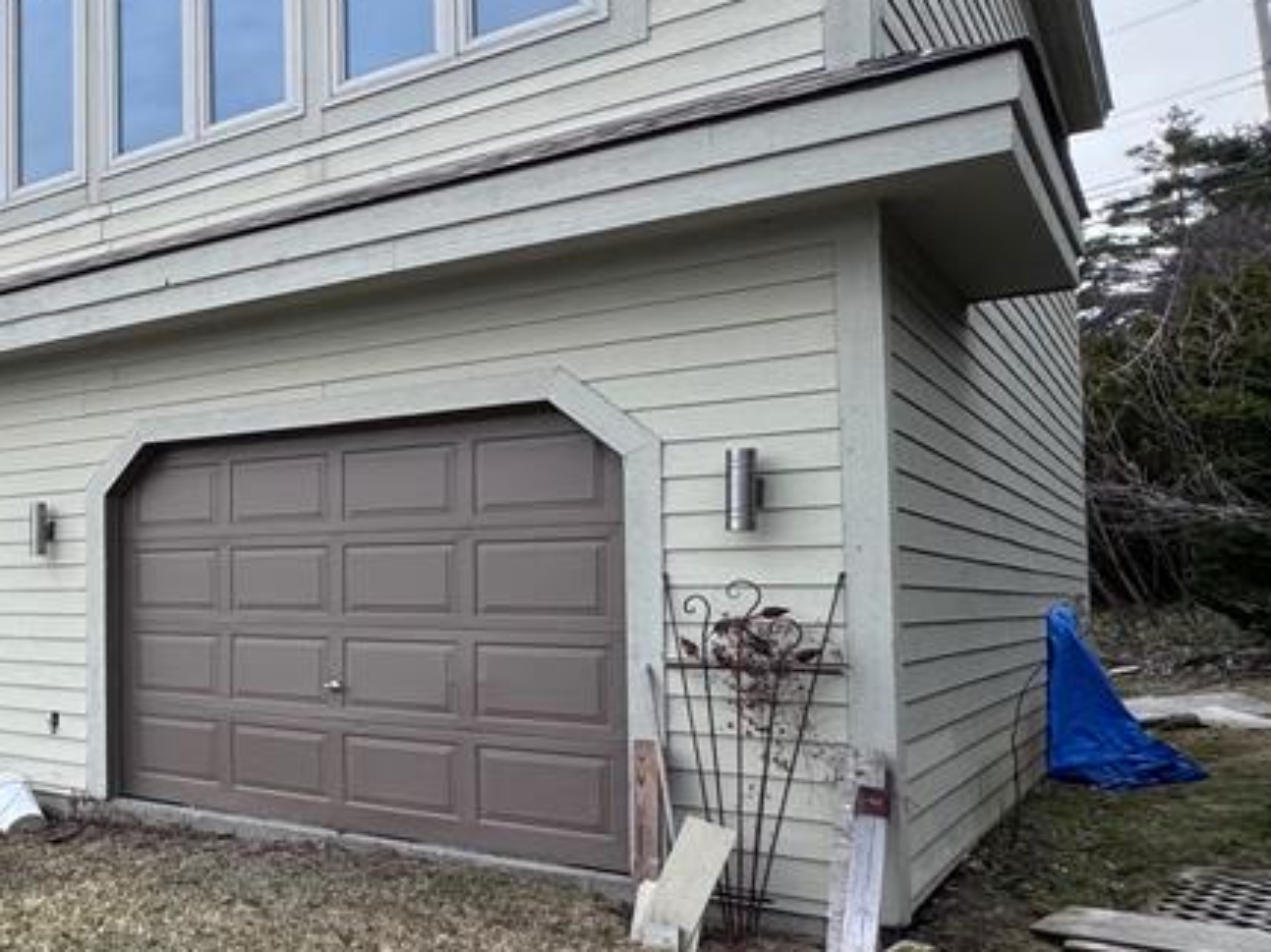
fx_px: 2092
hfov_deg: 30.1
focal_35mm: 57
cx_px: -150
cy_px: 542
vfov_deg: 25.6
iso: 100
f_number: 2.8
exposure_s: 1/60
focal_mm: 12.29
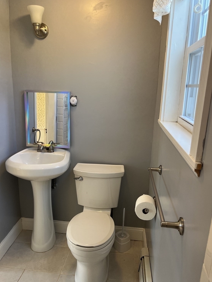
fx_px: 220
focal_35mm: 27
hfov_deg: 51.4
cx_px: 106
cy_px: 141
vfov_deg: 65.3
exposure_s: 1/120
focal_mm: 5.1
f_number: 1.6
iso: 50
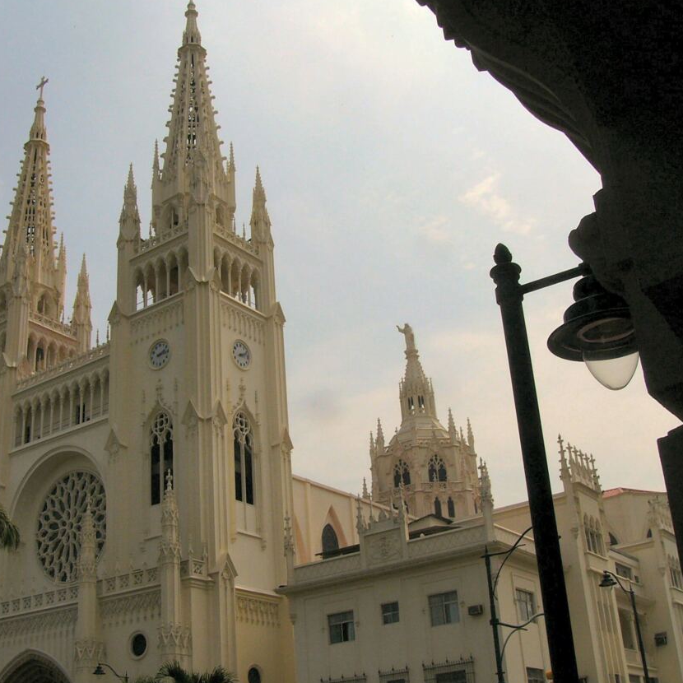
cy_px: 333
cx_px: 287
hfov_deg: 36.7
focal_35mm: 46
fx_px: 1027
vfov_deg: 36.8
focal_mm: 6
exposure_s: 1/2000
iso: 50
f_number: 6.5
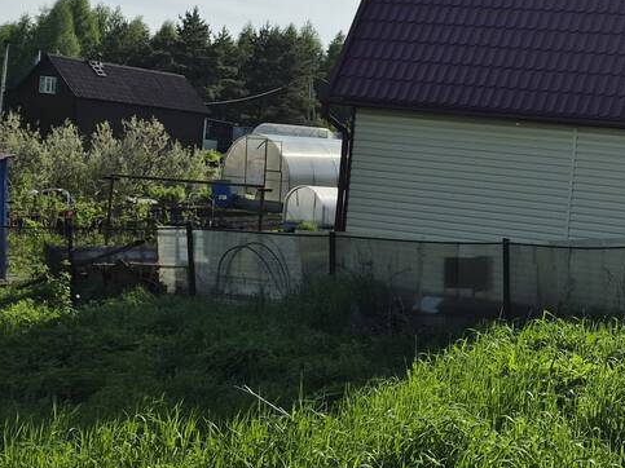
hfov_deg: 28.5
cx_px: 703
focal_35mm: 61
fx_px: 1101
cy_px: 252
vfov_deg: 24.0
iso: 50
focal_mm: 5.4
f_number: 1.8
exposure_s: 1/7696
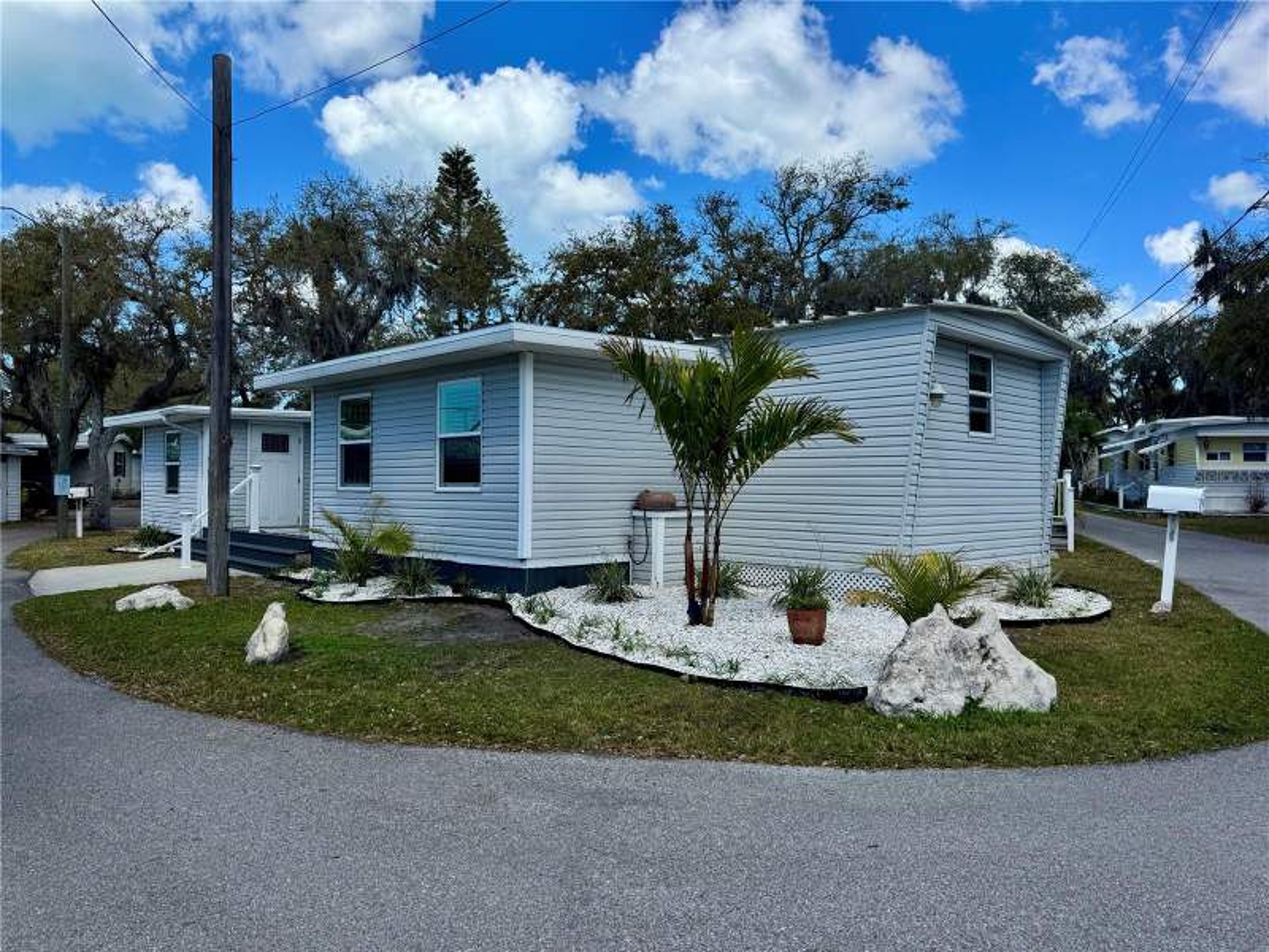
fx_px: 880
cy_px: 476
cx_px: 634
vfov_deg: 56.8
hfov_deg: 71.6
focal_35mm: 24
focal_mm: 6.76
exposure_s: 1/4049
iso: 80
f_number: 1.78
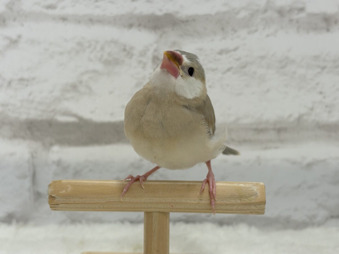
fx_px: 509
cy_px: 127
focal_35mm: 52
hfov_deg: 36.8
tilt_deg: -8.0
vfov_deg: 28.0
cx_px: 170
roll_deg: +0.3
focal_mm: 5.96
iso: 64
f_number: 1.6
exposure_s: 1/100
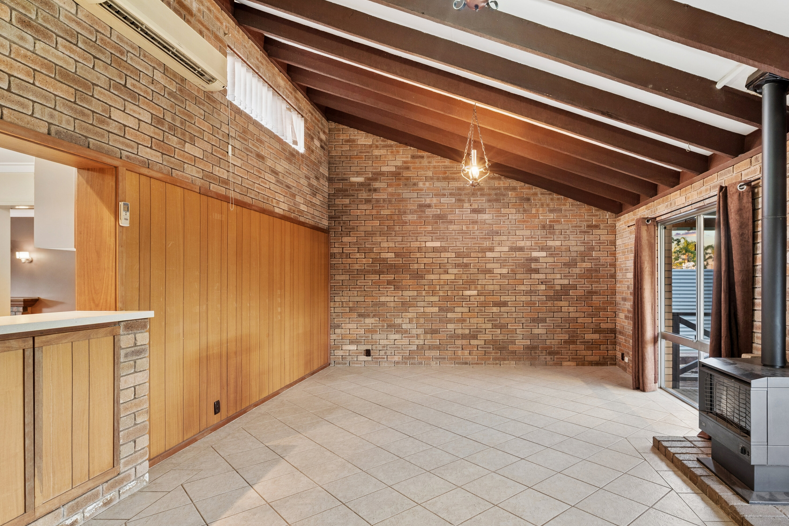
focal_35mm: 19
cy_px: 267
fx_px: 416
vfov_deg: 64.6
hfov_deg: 86.0
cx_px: 465
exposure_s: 1/10
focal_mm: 16
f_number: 8
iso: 800
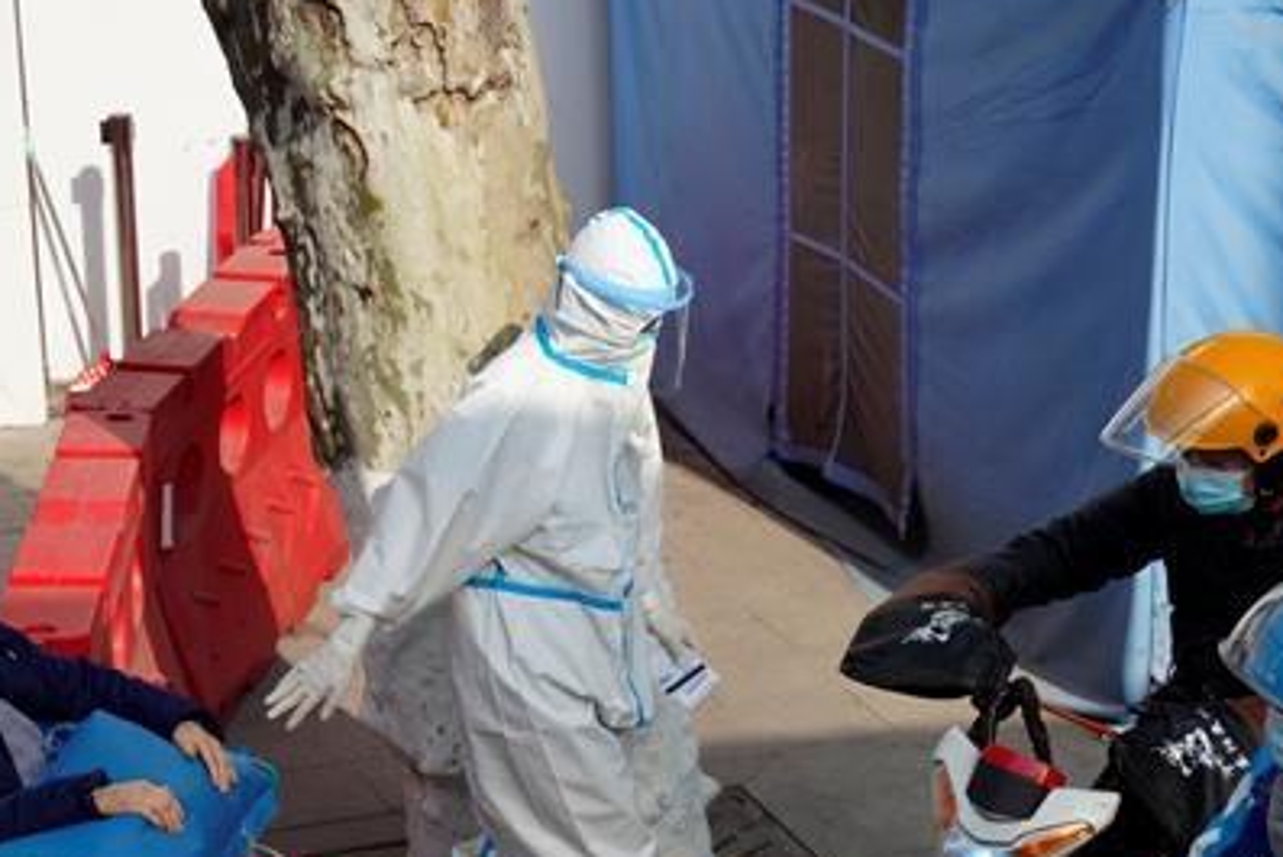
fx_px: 3672
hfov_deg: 19.8
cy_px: 671
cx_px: 572
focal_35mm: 103
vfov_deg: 13.2
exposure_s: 1/1600
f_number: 8
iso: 800
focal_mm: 63
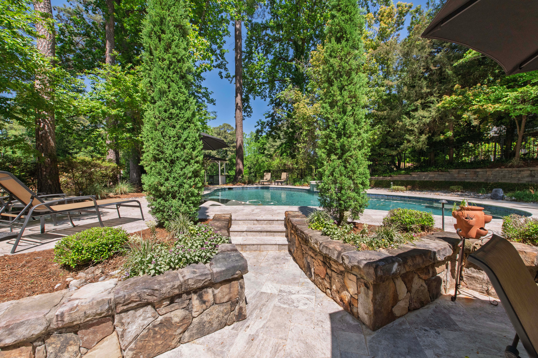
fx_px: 209
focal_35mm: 14
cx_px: 269
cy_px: 179
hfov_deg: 104.3
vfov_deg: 81.2
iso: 500
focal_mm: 14
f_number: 11
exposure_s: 1/500
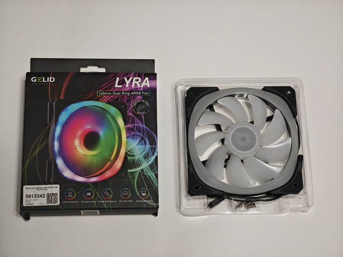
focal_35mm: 75
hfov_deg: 26.0
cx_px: 172
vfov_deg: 19.6
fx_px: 743
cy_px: 128
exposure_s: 1/100
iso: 200
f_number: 1.8
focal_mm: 12.28
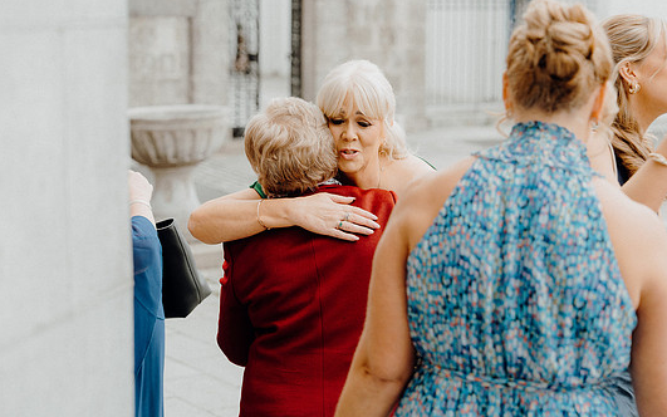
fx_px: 1418
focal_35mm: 78
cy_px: 198
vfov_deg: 16.7
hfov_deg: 26.5
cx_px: 359
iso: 125
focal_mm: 70
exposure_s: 1/160
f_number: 3.5
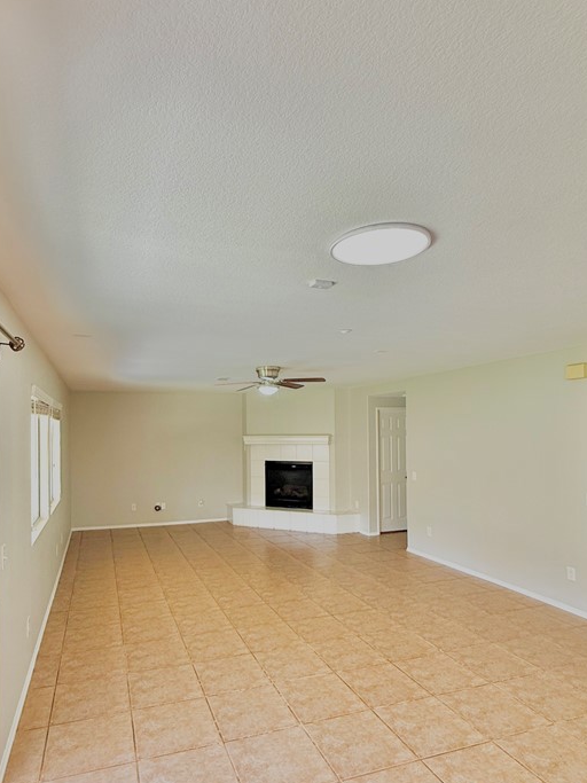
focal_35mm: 21
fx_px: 475
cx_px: 251
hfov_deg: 63.1
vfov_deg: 78.8
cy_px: 432
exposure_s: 1/120
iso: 100
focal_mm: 2.22
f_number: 2.2
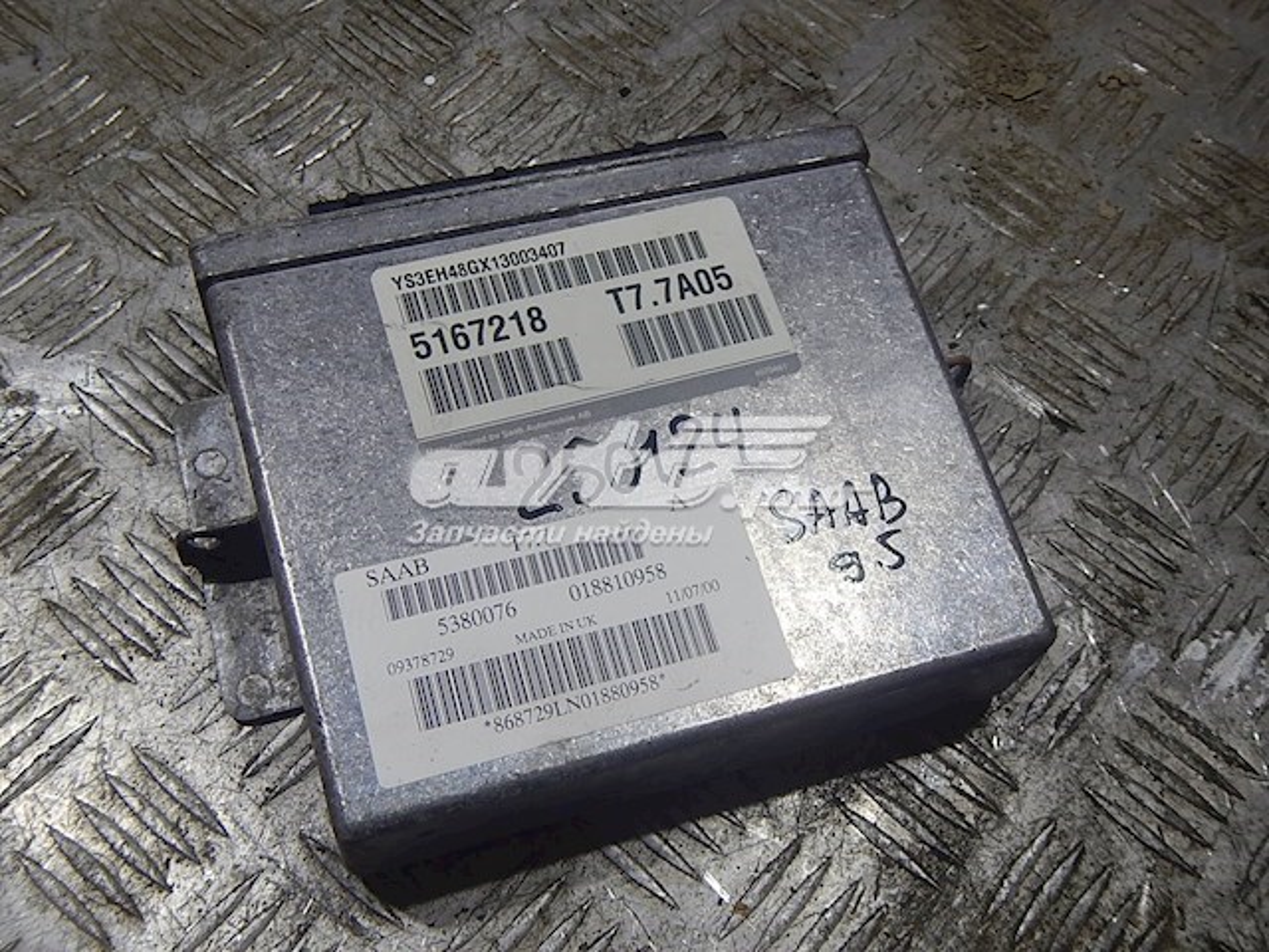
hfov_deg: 51.4
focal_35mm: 36
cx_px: 634
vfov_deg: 39.7
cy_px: 476
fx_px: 1320
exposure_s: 1/60
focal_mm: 6.5
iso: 125
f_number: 4
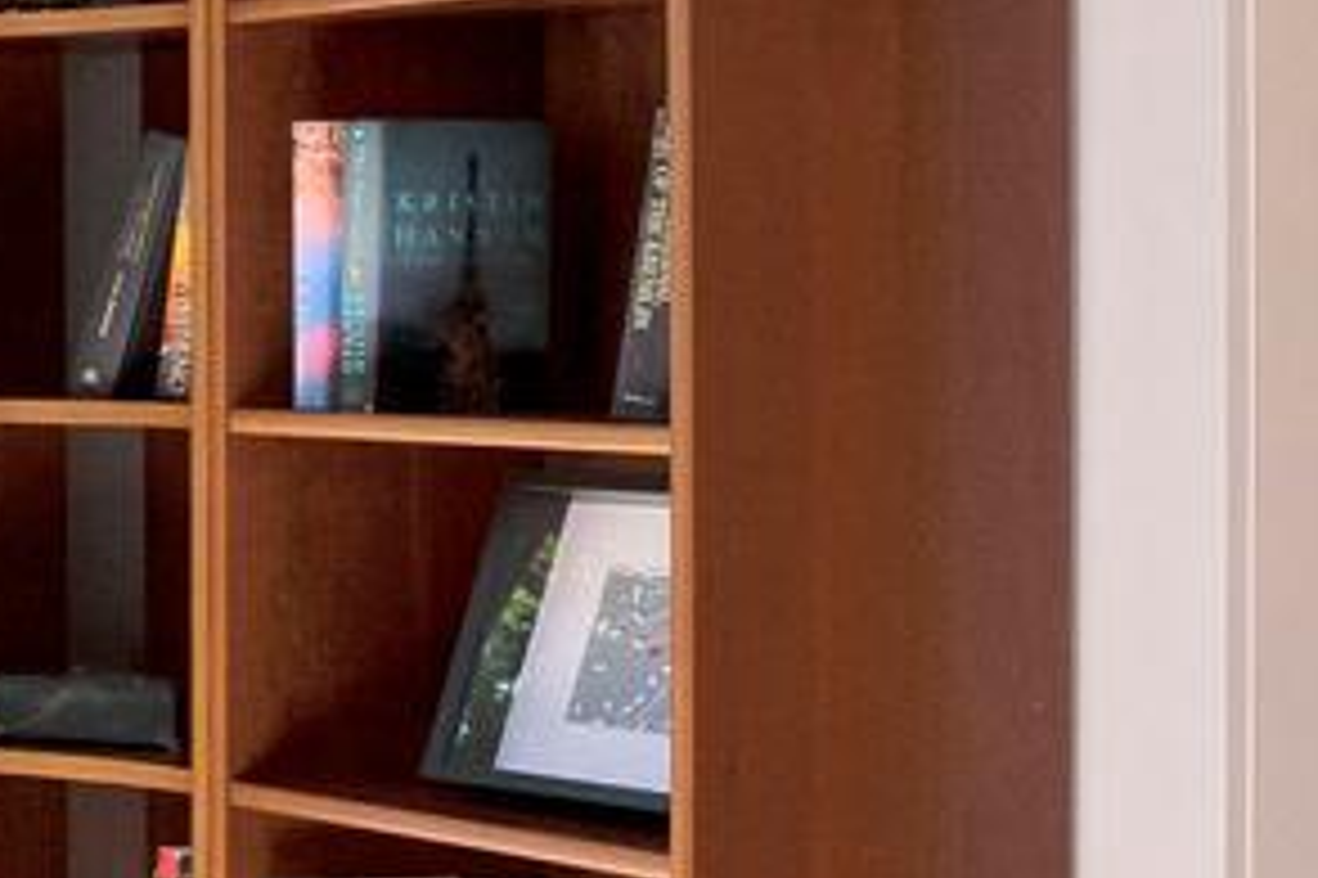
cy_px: 173
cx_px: -2479
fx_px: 3586
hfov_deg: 12.0
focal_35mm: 98
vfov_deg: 13.9
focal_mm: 14
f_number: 7.1
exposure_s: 1/125
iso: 1000
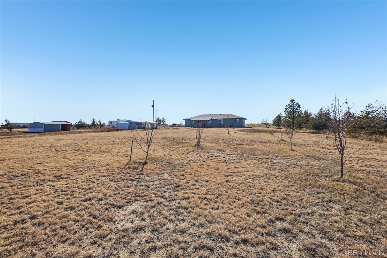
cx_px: 194
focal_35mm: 15
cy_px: 129
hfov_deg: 100.4
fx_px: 161
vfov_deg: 77.3
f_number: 8
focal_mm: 10
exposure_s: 1/400
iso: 100
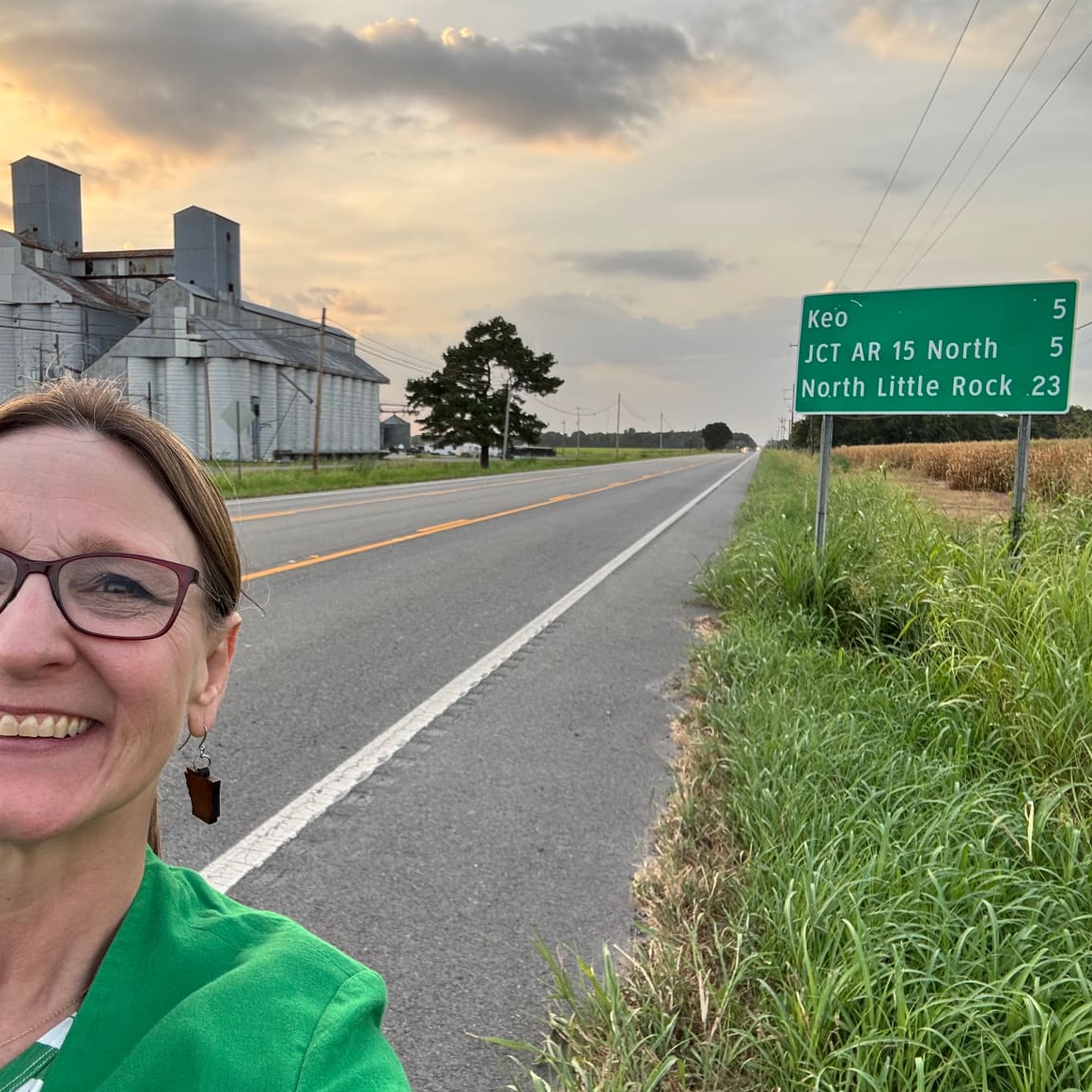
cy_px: 555
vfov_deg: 57.3
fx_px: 999
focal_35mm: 28
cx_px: 454
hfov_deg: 57.0
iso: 40
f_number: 1.9
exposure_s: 1/162
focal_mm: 2.69
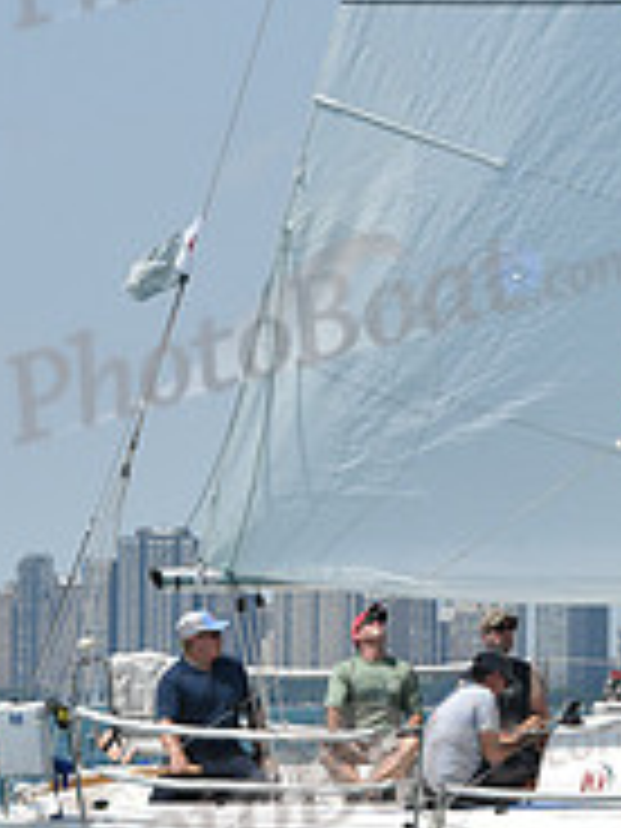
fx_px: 9066
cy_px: 497
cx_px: 878
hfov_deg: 3.9
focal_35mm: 379
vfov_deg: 5.2
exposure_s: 1/1250
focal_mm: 125
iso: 250
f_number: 8
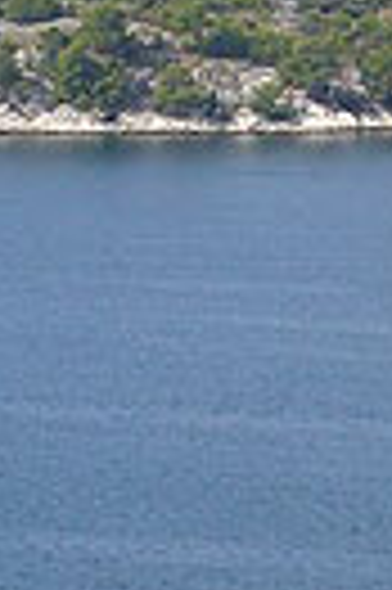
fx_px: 7696
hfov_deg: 2.9
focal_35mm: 470
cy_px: 410
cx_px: 279
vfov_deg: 4.4
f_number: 5
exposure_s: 1/320
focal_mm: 17.4
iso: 80
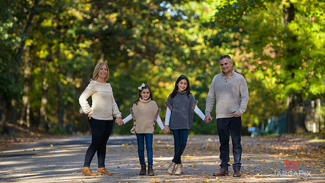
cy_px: 80
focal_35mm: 184
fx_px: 1586
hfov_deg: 11.7
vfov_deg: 6.6
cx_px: 162
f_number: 3.2
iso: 200
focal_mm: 175
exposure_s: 1/400
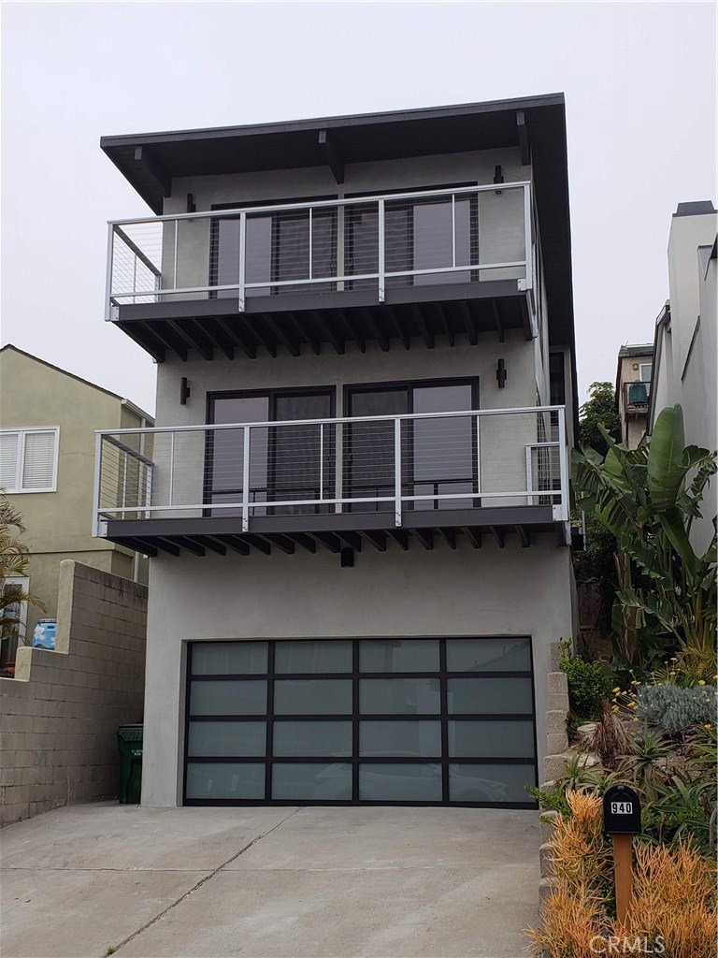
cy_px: 479
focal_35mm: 26
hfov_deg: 53.1
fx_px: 719
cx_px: 359
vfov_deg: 67.3
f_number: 2.4
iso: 50
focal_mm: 4.3
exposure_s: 1/542
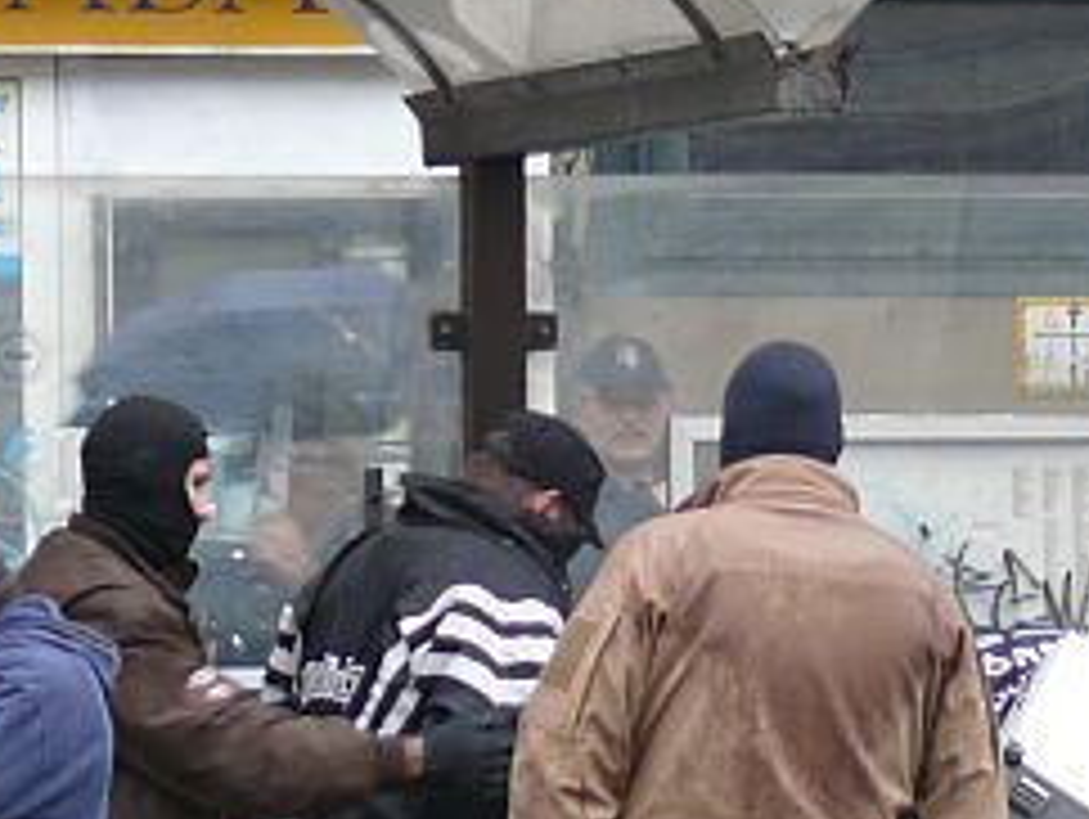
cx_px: 657
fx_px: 12281
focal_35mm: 390
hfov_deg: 5.1
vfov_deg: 3.8
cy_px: 698
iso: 100
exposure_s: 1/40
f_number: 3.6
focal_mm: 25
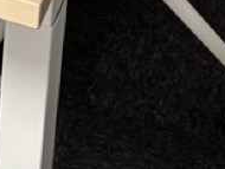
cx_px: -246
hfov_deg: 9.6
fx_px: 1230
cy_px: -495
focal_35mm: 189
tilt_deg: -12.3
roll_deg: -1.8
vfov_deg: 6.4
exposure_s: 1/50
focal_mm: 6.76
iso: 320
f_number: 1.78
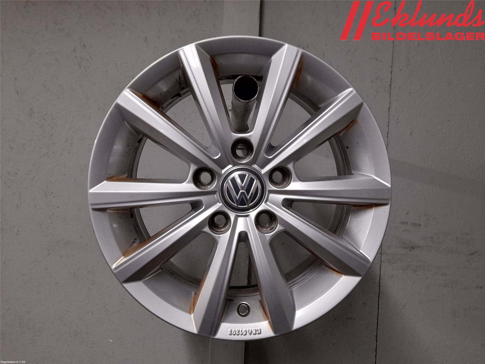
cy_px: 182
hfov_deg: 69.4
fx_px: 350
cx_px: 242
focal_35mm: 25
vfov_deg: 54.9
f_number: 2
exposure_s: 1/50
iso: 400
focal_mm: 4.6
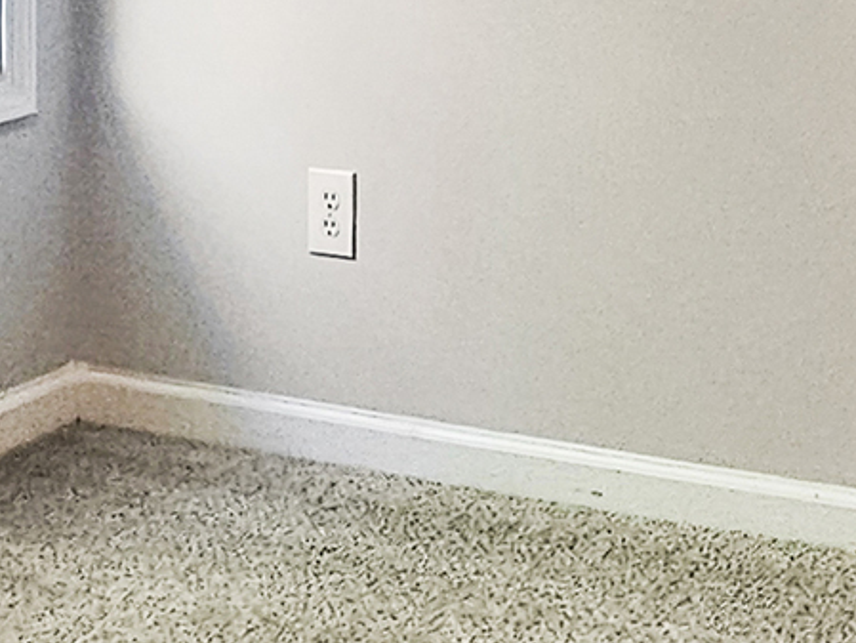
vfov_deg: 13.2
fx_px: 2201
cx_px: 724
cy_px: -815
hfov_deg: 21.6
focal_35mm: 89
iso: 320
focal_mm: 2.2
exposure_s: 1/60
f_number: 2.2
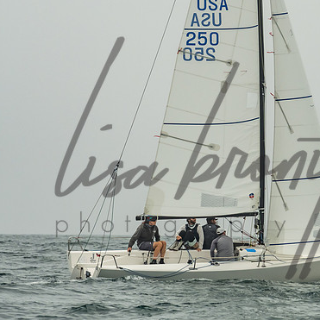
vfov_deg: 5.0
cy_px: 123
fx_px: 3650
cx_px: 226
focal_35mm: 349
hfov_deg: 5.0
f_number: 9
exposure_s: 1/2500
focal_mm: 200
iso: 800
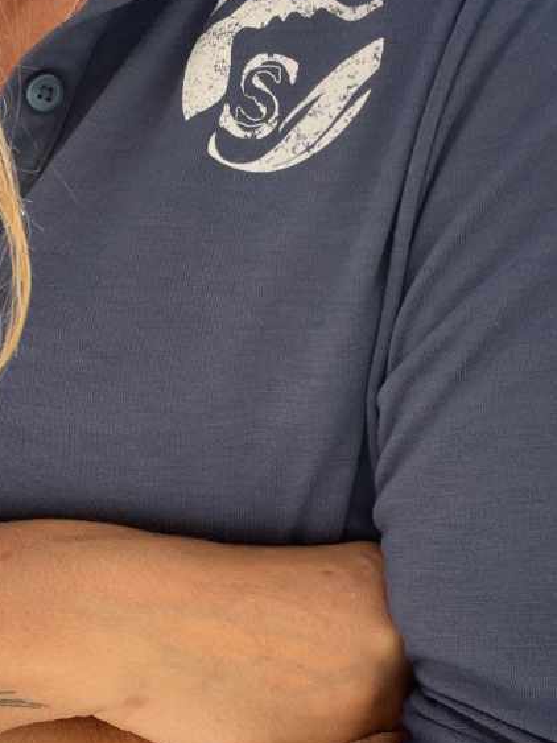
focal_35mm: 64
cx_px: 226
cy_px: 498
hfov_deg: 22.9
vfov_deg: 30.0
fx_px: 1374
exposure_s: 1/344
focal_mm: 2.7
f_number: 2.2
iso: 32
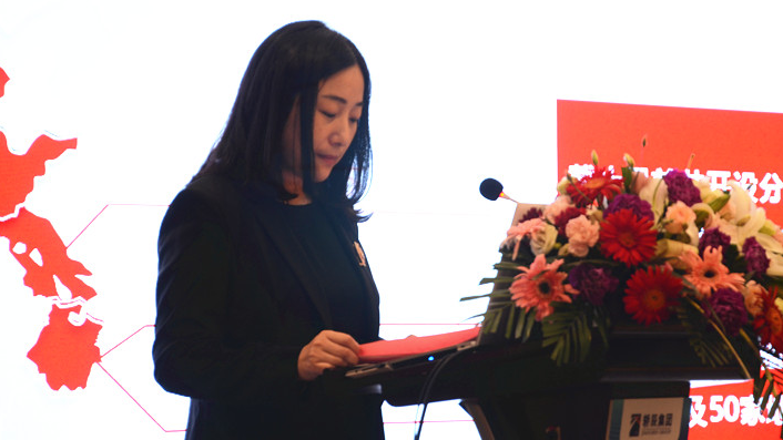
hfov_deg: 11.5
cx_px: 433
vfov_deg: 6.5
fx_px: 3874
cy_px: 175
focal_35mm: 187
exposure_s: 1/30
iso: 500
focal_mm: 105
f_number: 5.6
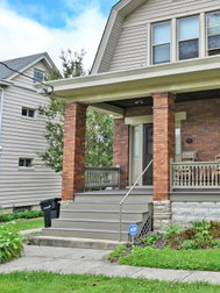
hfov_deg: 33.8
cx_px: 204
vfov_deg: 46.7
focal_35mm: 40
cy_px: 127
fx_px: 339
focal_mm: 20.5
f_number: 5.6
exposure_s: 1/250
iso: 100
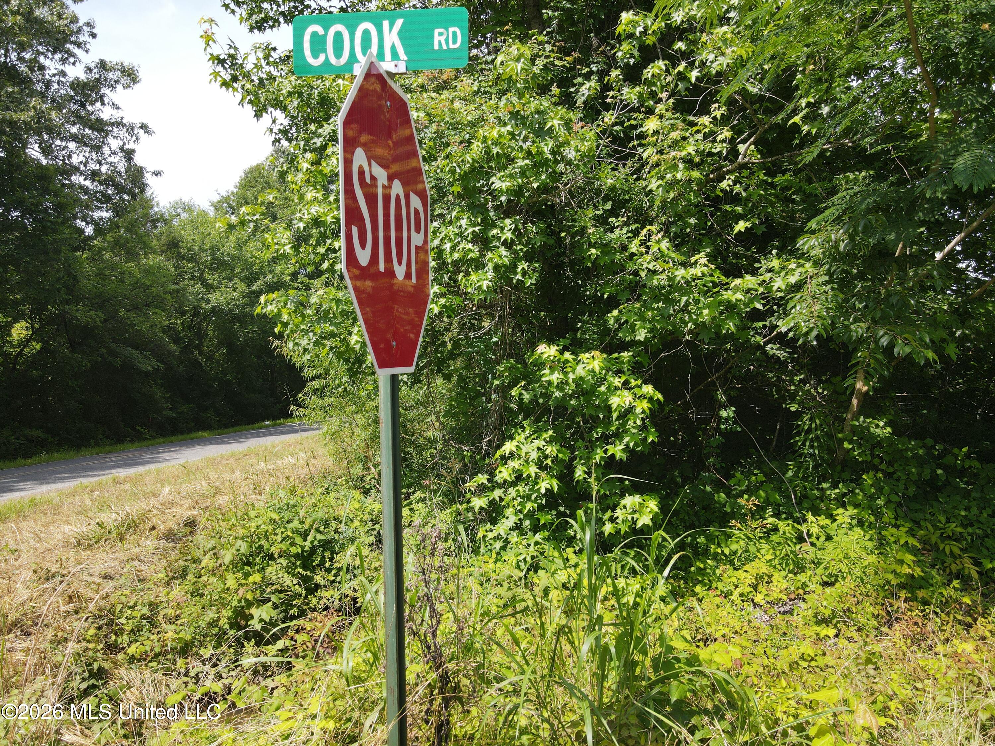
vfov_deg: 56.8
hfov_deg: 71.6
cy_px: 373
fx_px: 690
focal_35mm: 24
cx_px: 498
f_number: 2.8
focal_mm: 4.5
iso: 100
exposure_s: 1/320
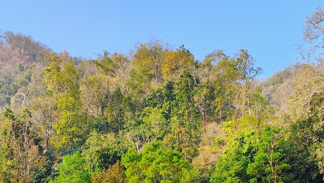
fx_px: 455
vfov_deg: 21.4
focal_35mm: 53
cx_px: 137
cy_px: 207
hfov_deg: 39.1
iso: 100
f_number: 1.4
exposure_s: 1/405
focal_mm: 5.89
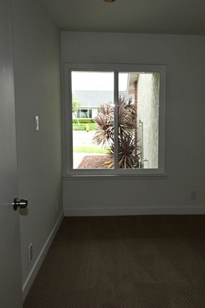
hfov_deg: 37.4
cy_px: 141
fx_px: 299
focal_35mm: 35
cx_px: 137
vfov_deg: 54.4
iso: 800
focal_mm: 12
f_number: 11
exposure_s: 1/100
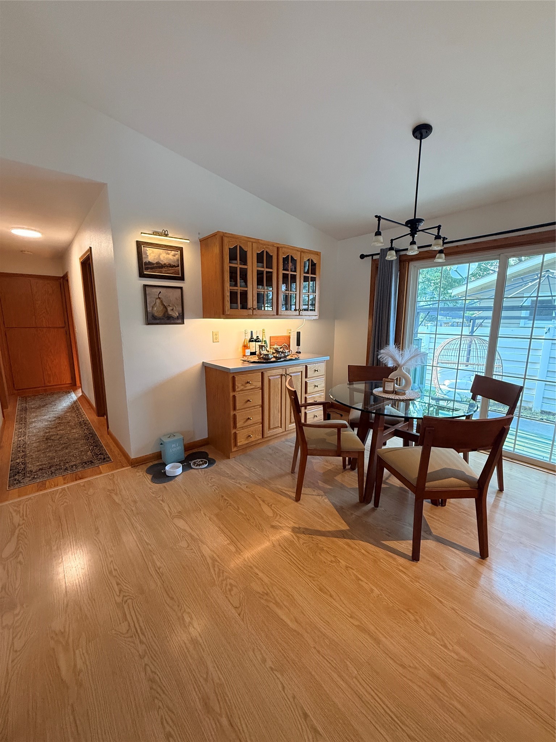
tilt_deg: -10.1
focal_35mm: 14
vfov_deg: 102.1
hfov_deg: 85.7
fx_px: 300
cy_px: 371
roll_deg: -0.3
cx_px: 278
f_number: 2.2
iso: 400
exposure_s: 1/120
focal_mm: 2.22
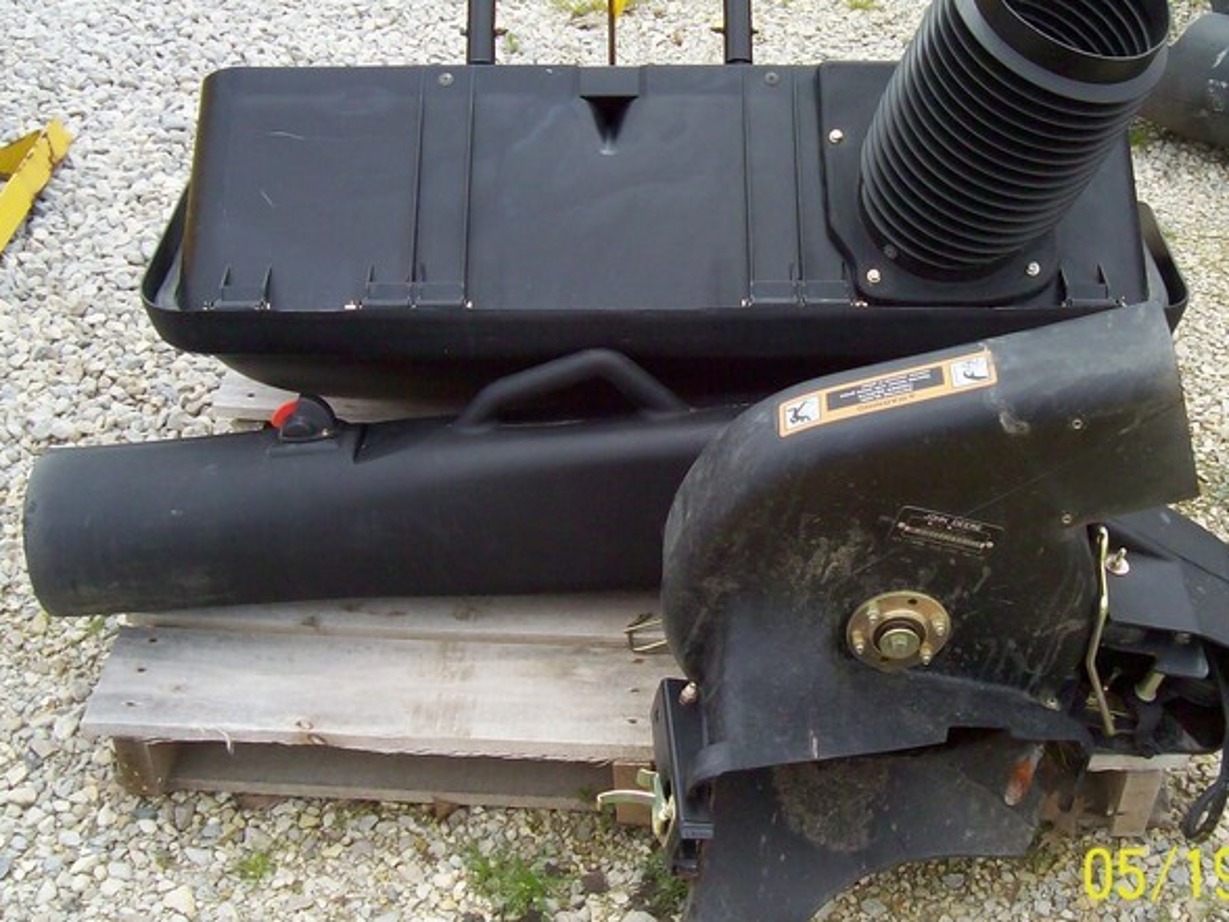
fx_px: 1740
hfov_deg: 38.8
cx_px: 690
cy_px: 368
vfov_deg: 29.6
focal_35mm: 49
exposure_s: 1/300
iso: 80
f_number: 4.8
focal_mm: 6
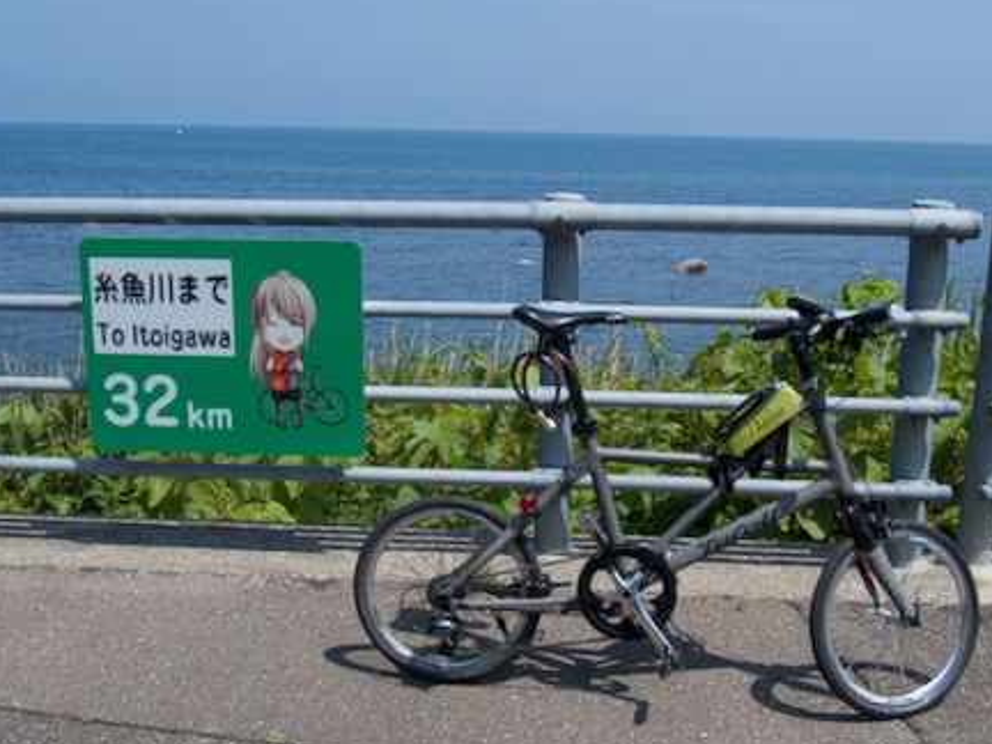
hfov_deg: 46.8
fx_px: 1146
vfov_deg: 36.0
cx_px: 524
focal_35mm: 40
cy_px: 363
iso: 100
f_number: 10
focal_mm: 6.37
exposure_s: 1/160
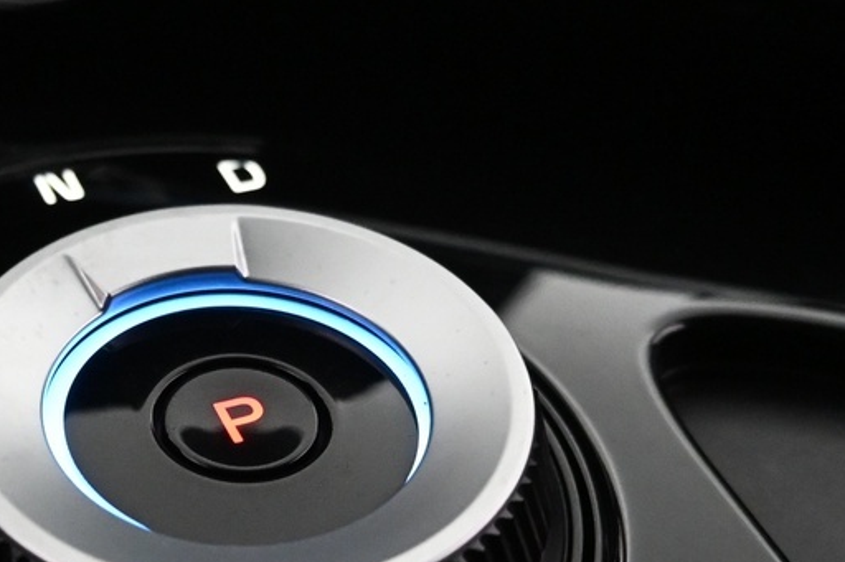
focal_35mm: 76
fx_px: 1783
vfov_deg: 17.8
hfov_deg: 26.5
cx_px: 299
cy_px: 422
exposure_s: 1/100
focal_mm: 16
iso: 3200
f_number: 3.5
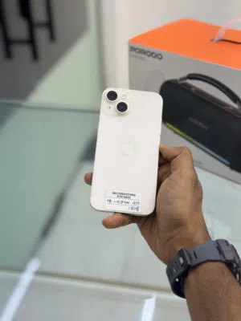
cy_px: 160
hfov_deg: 30.3
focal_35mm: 48
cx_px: 120
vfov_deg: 39.7
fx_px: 446
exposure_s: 1/347
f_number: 1.78
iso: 64
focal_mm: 6.76
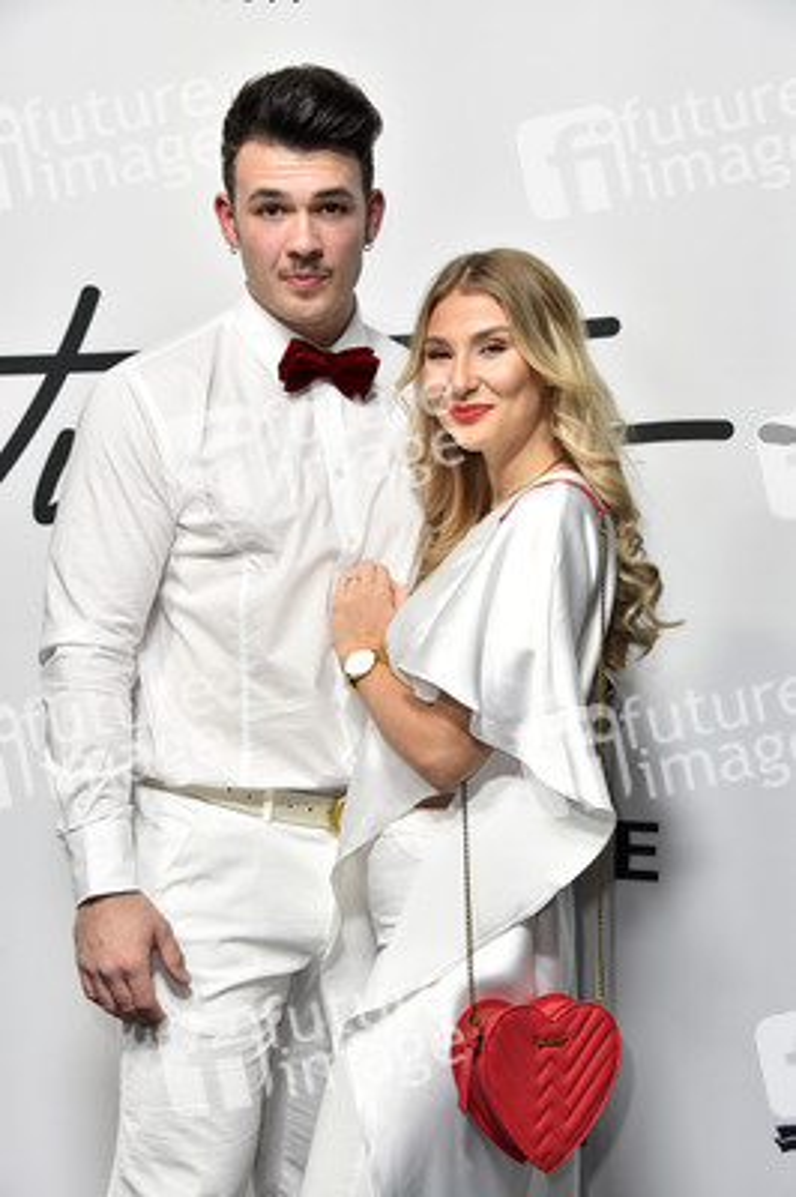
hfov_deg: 20.0
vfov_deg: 29.7
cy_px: 598
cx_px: 398
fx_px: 2259
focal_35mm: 68
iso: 640
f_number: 6.3
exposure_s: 1/160
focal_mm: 68
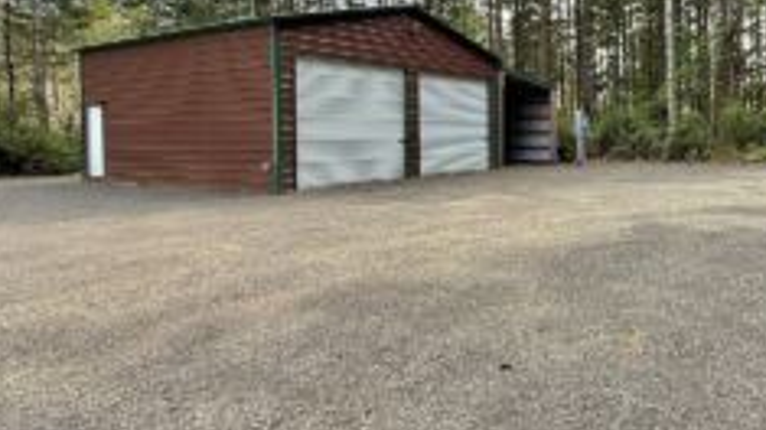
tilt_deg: +0.3
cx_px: 632
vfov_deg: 43.7
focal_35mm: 26
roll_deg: +0.1
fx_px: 528
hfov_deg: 64.3
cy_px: 140
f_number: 2.2
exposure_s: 1/228
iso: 50
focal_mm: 2.22
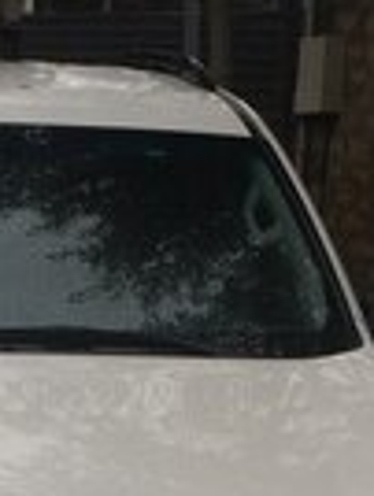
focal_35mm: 107
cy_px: 618
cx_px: 63
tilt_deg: -19.1
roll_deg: -0.3
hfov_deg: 13.8
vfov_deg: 17.4
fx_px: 1537
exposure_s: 1/662
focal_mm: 4.15
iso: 32
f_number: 2.2
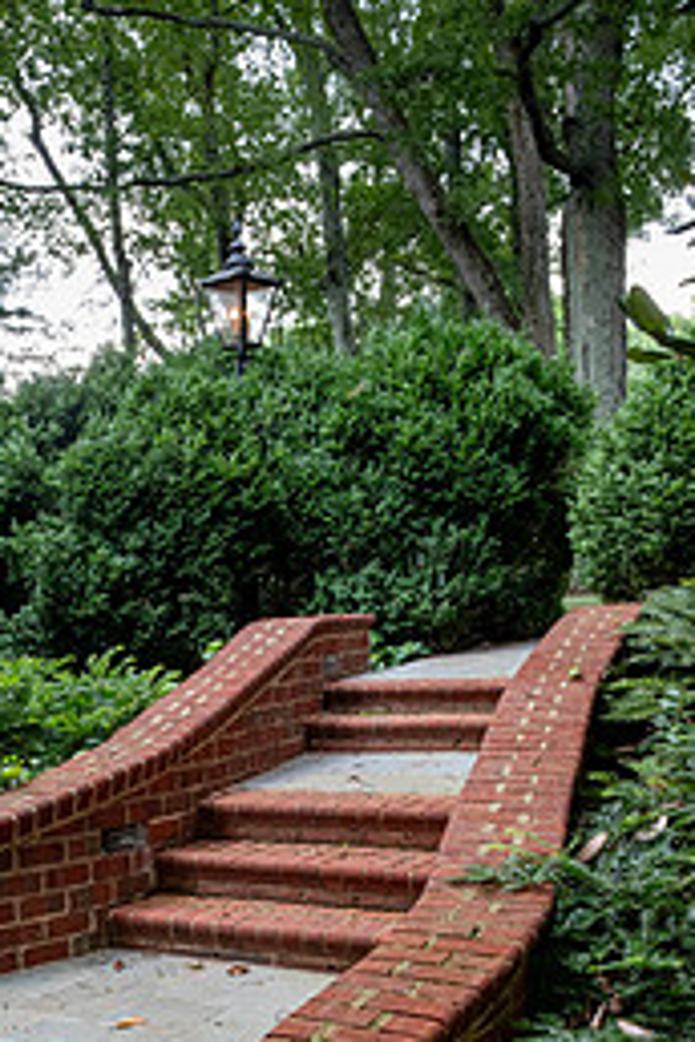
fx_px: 1477
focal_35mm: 51
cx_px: 190
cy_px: 864
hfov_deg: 26.2
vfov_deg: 37.2
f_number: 8
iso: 1000
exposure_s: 1/40
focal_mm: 19.5
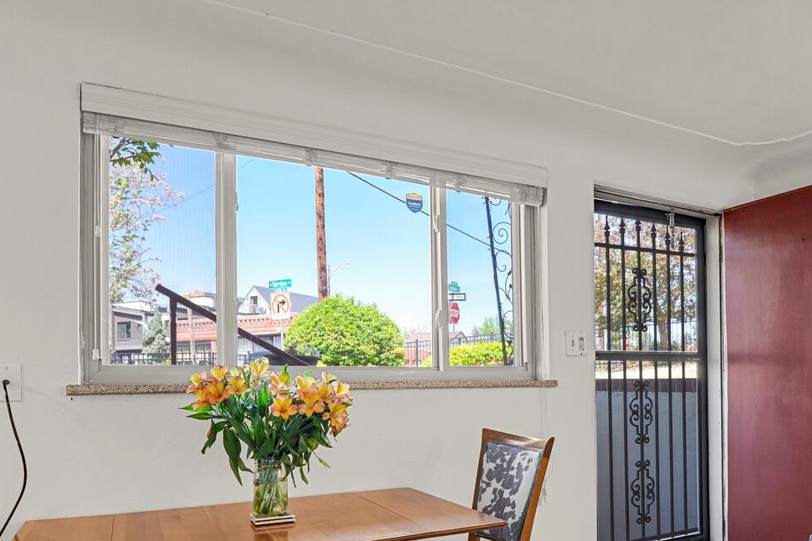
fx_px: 631
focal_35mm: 28
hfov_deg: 64.3
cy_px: 383
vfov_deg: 45.3
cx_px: 519
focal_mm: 17
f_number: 8
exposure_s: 1.6
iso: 250
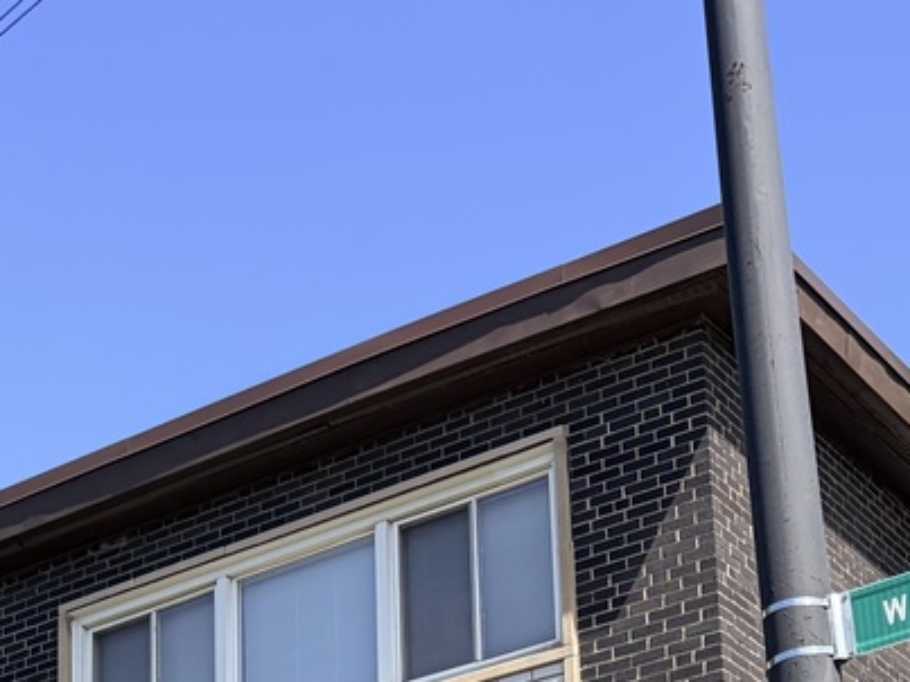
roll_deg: +1.5
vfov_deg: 14.4
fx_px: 2444
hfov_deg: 20.5
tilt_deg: +13.8
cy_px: 1138
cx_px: 34
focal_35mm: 93
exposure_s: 1/2141
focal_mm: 5.96
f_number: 1.6
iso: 50
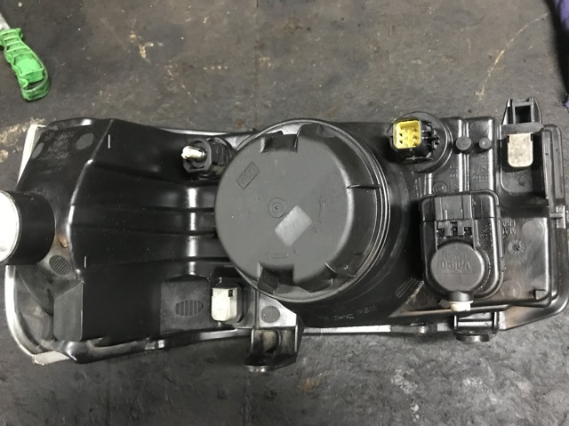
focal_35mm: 28
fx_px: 460
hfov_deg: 63.5
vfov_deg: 49.7
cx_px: 284
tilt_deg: -64.6
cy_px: 213
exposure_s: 1/4
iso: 100
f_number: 1.8
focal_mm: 3.99
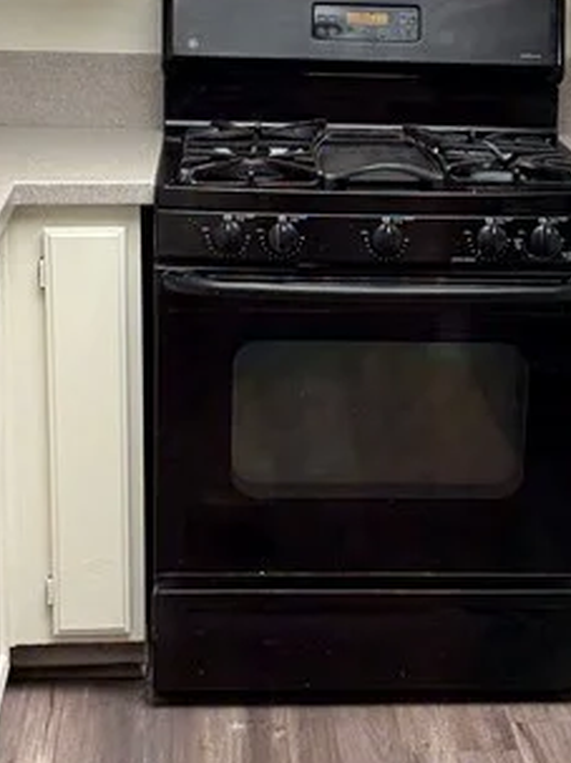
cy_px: 315
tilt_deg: -13.5
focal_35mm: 88
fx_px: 1937
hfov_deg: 16.7
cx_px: 370
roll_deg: -1.3
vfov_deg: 22.2
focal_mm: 5.96
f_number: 1.6
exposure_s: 1/120
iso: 100
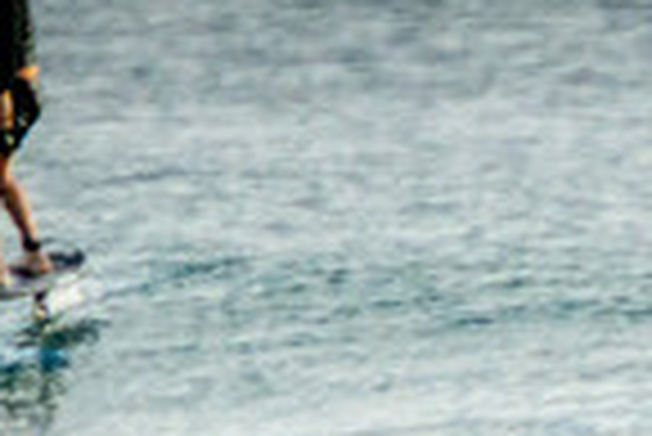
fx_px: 39938
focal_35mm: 2203
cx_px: 714
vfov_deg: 0.6
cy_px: 663
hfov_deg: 0.9
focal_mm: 400
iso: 1600
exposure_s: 1/3200
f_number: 5.6
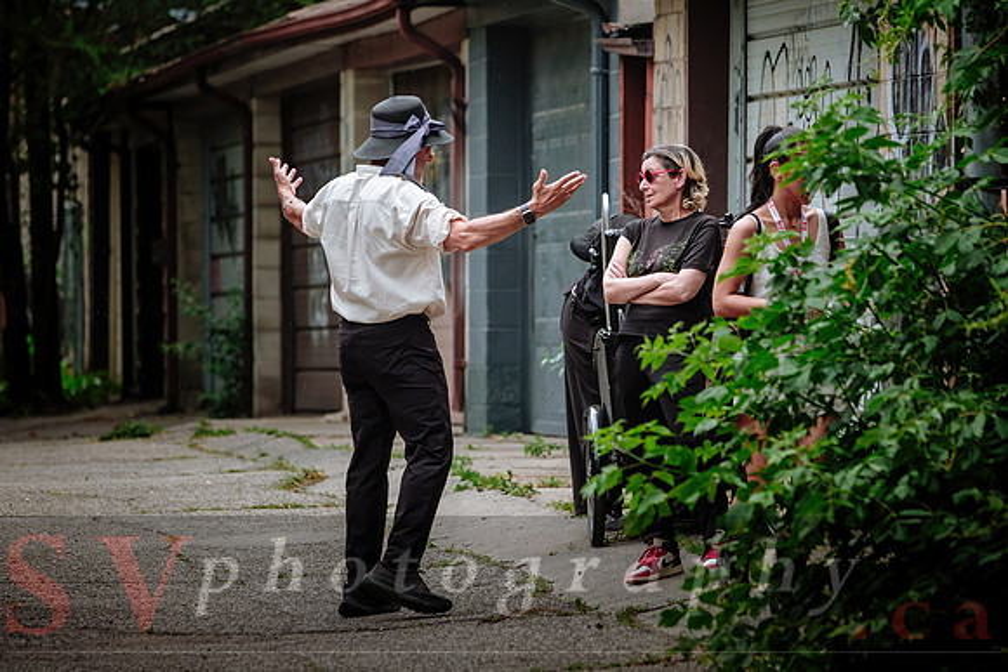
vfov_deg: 4.7
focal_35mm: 294
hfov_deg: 7.0
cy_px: 359
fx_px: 8234
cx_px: 518
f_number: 2.8
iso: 500
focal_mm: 140
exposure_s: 1/320
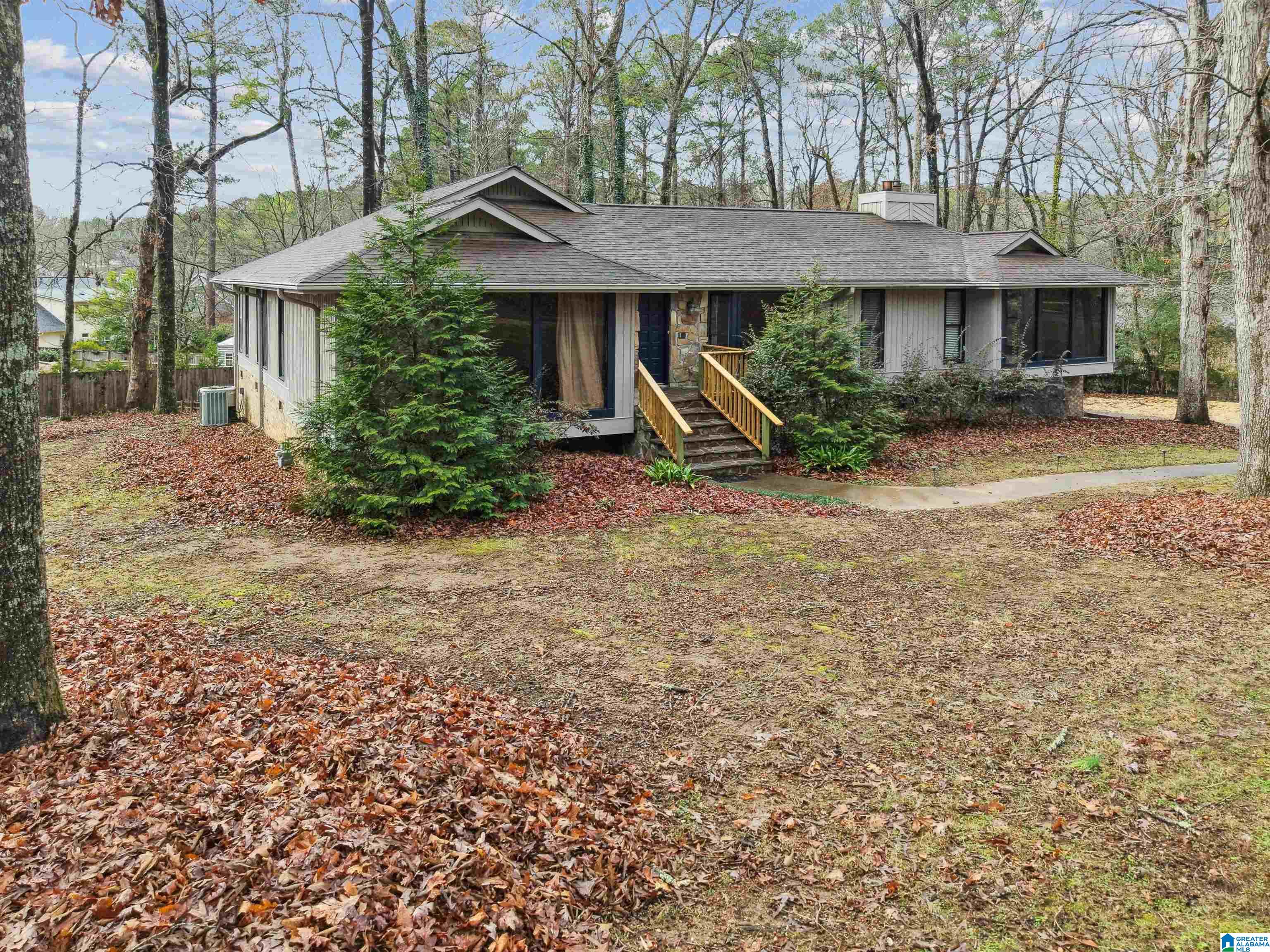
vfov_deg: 56.8
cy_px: 476
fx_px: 881
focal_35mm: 24
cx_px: 635
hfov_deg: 71.6
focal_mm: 8.7
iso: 200
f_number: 1.8
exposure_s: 1/500
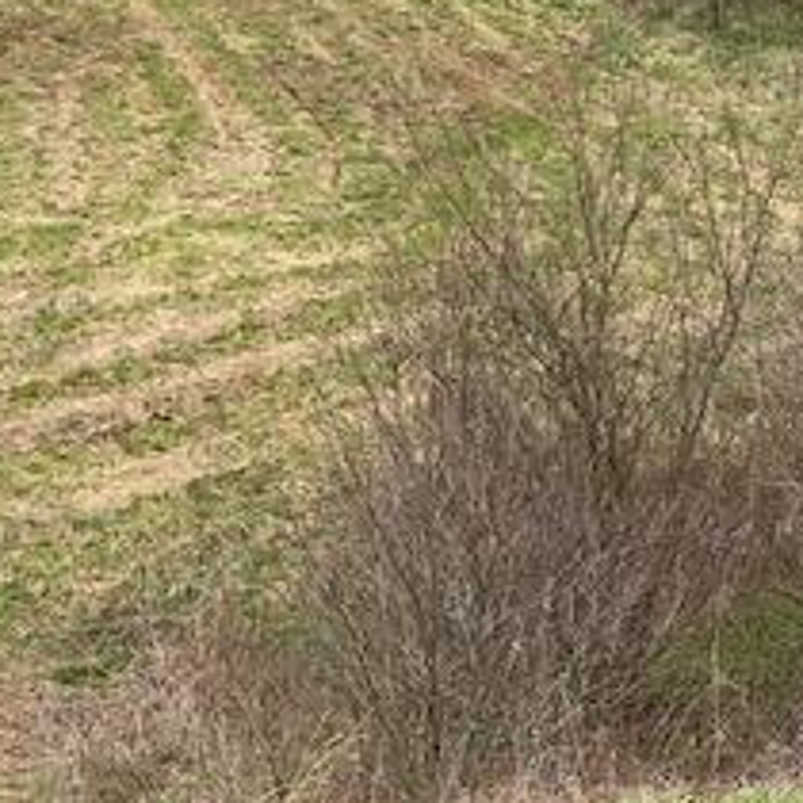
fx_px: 3674
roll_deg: -3.5
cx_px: 463
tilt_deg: -8.1
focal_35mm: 140
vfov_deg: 12.5
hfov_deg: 12.5
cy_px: 405
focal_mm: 6
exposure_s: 1/516
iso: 20
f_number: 2
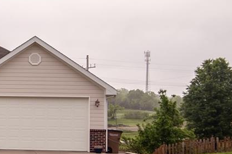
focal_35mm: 68
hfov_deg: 27.2
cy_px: 92
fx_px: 438
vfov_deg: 19.9
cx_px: -25
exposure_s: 1/1000
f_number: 2.8
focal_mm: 28
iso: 100
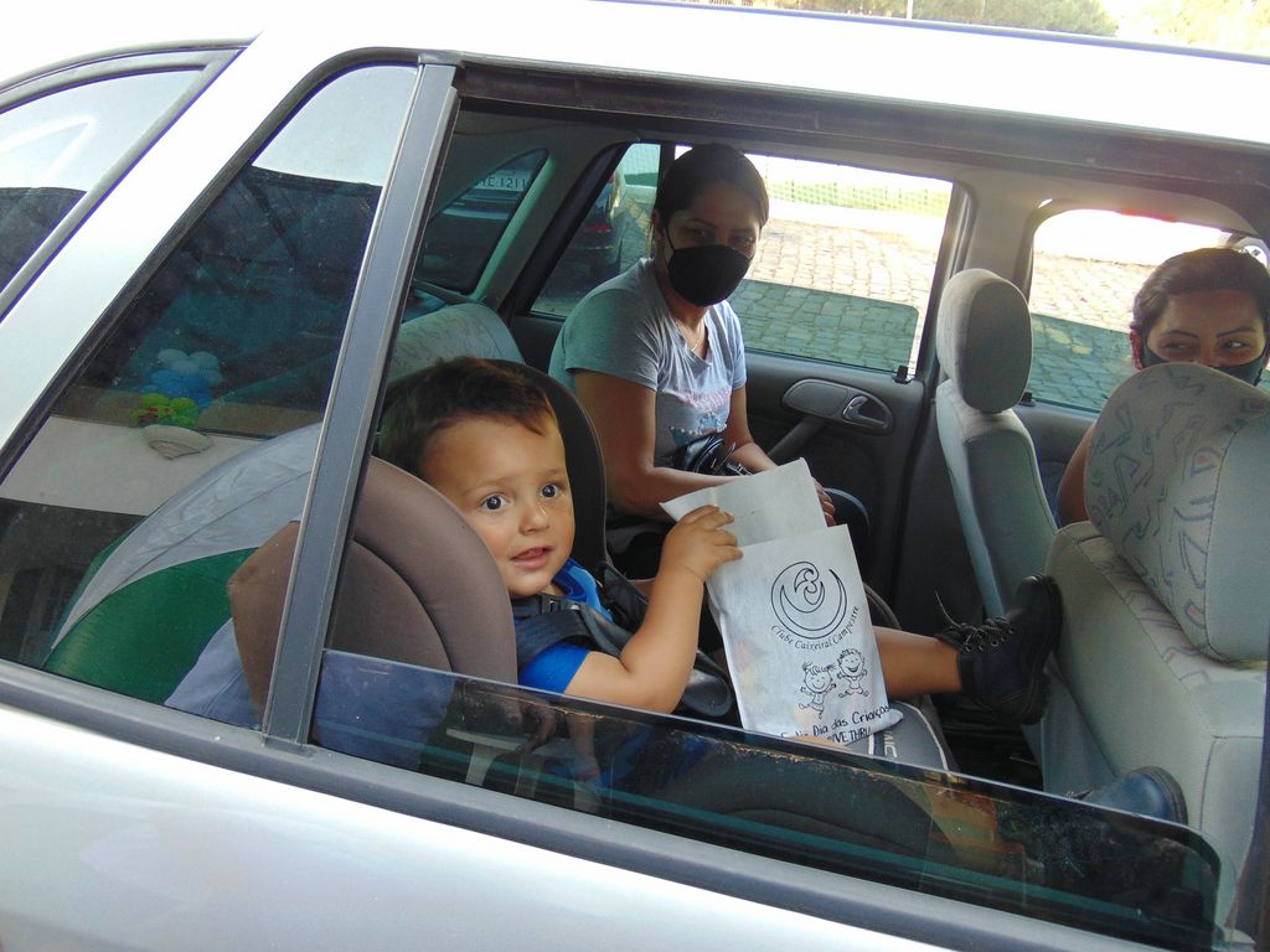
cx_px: 635
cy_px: 476
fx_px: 917
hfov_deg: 69.4
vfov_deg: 54.9
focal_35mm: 25
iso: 80
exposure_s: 1/30
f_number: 3
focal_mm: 4.5
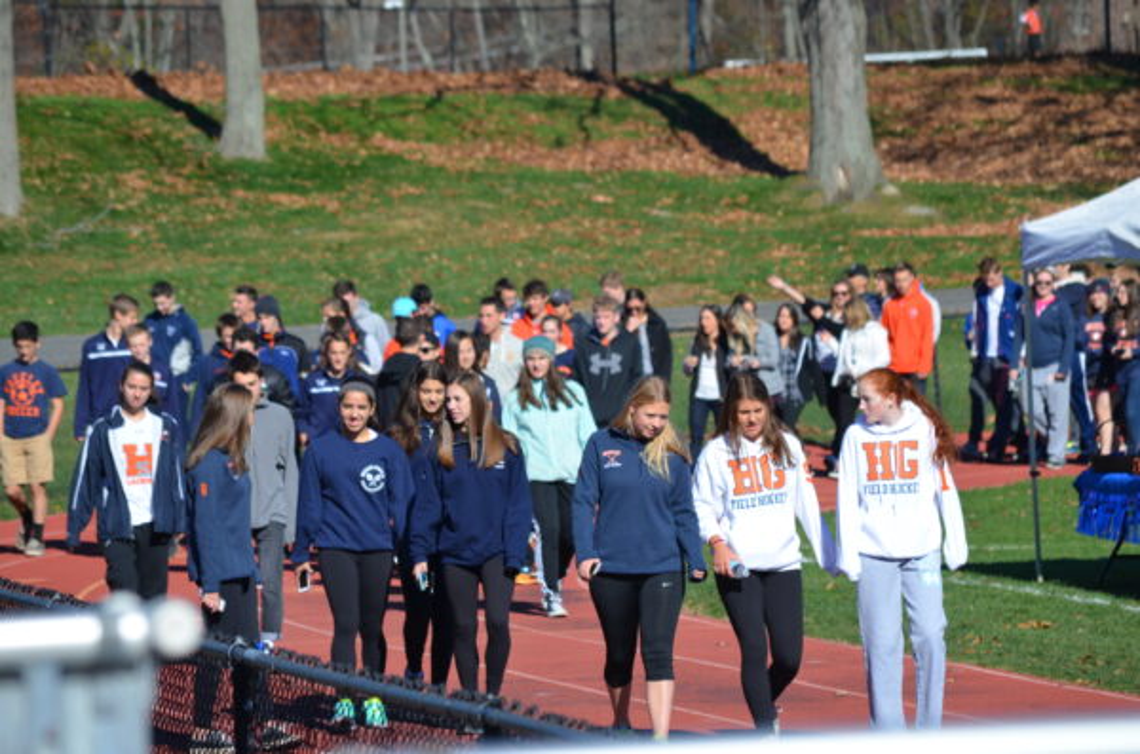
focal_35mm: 262
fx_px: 8293
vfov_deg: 5.2
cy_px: 377
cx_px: 570
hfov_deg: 7.9
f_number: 7.1
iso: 200
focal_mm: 175
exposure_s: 1/800
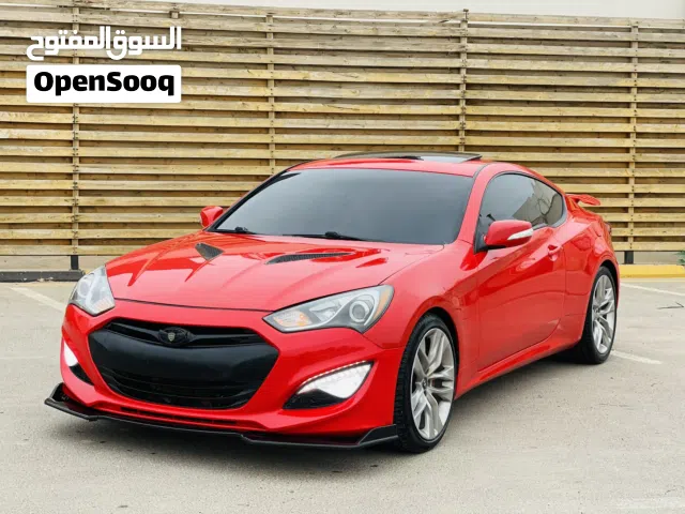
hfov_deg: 30.3
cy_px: 257
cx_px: 342
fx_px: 1266
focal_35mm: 64
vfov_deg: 22.9
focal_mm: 7.5
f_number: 2.2
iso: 64
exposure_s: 1/121
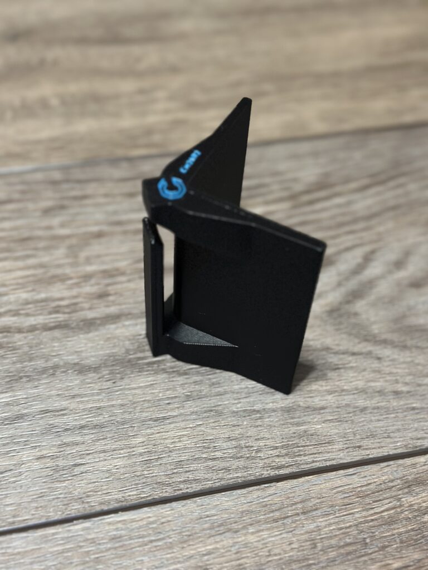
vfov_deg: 39.7
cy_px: 285
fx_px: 791
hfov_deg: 30.3
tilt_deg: -51.7
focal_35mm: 48
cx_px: 214
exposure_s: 1/35
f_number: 1.78
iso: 640
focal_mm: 6.86
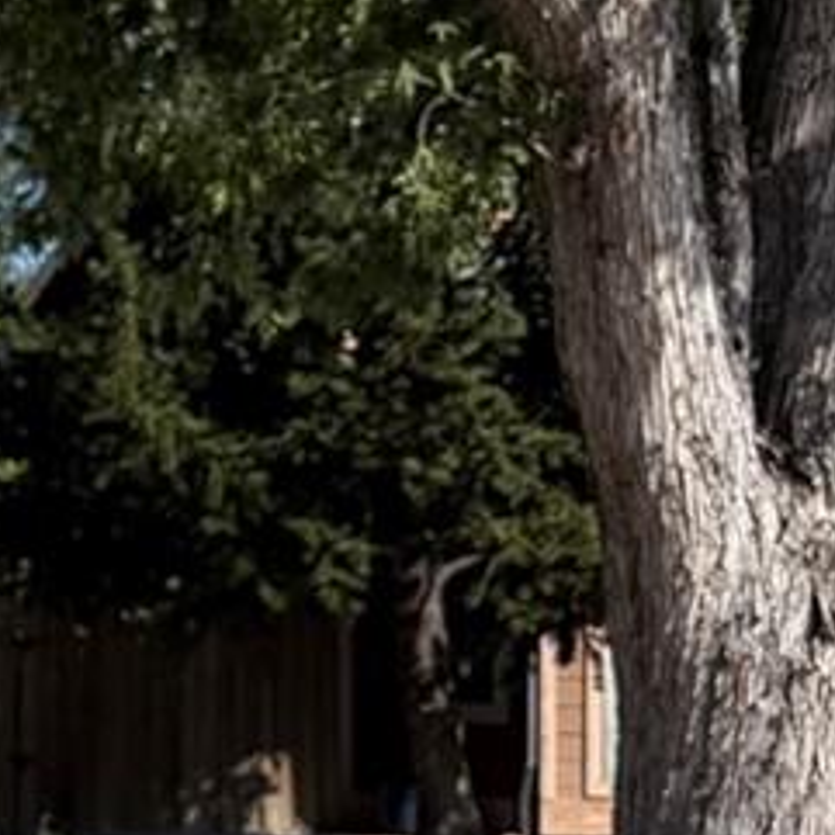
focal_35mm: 127
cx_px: -1303
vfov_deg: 13.7
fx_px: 3466
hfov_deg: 11.1
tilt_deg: +0.4
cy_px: 638
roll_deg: +0.0
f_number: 1.78
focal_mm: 6.76
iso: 80
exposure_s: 1/4975
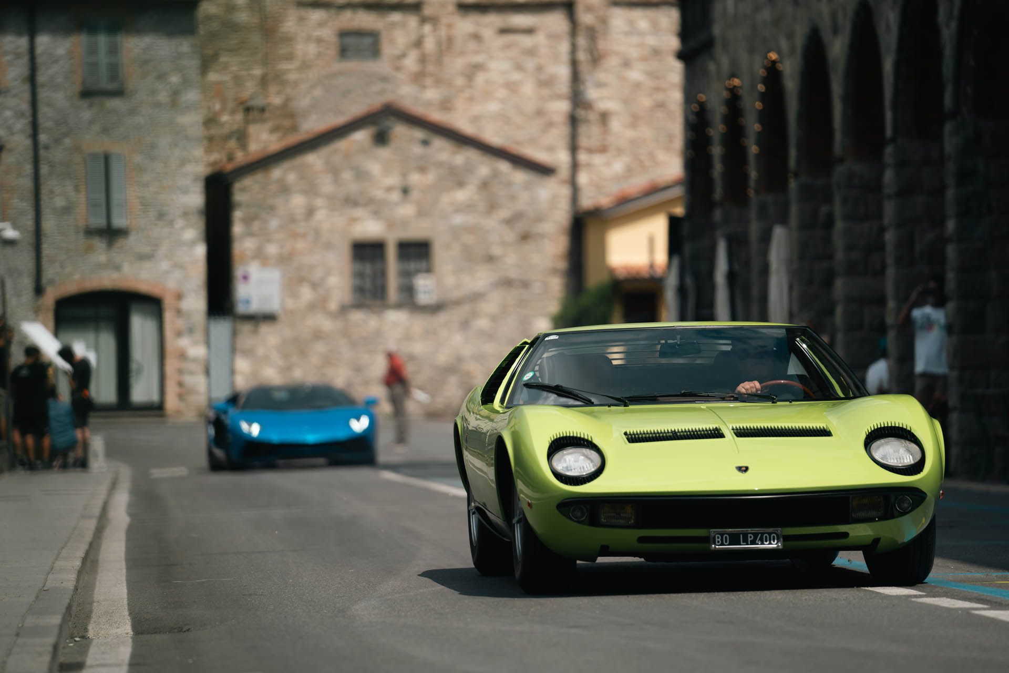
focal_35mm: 200
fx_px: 5605
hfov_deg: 10.3
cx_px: 504
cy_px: 336
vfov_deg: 6.9
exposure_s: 1/2500
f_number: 2.8
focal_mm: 200
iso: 200
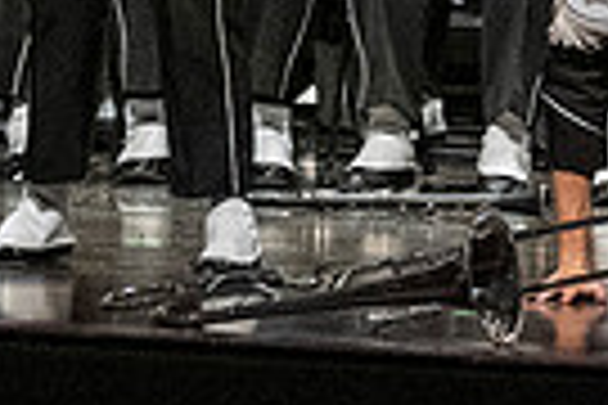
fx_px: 14642
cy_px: -396
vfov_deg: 1.6
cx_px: -18
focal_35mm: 867
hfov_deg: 2.4
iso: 4000
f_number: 4
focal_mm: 135
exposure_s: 1/500
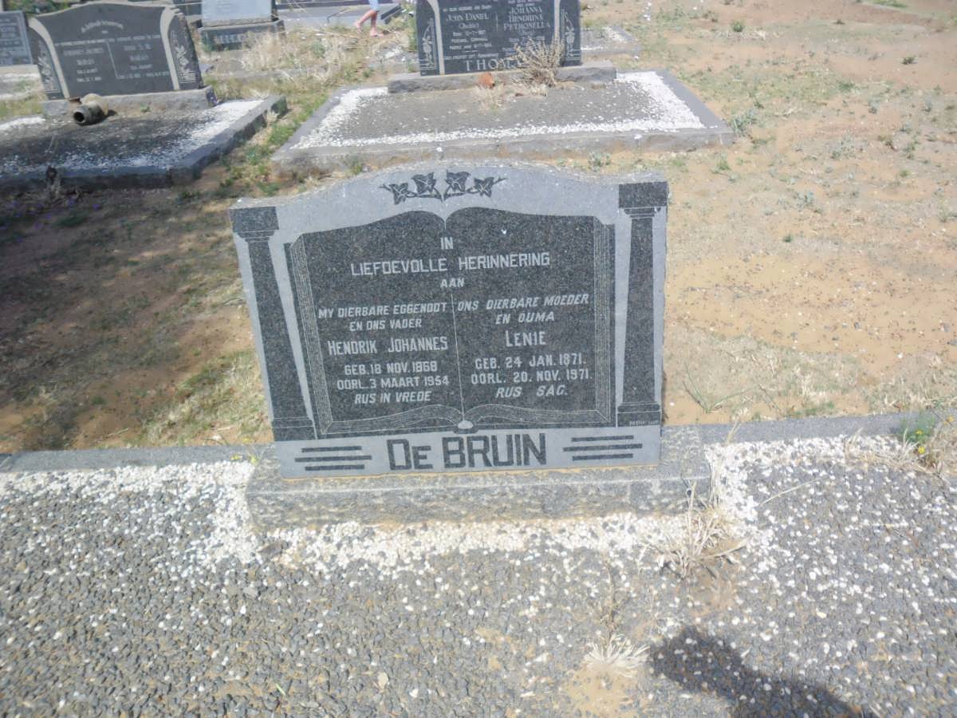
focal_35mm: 27
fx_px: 746
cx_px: 478
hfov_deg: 65.3
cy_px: 359
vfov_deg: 51.4
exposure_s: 1/635
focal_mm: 4.9
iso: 80
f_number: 3.5
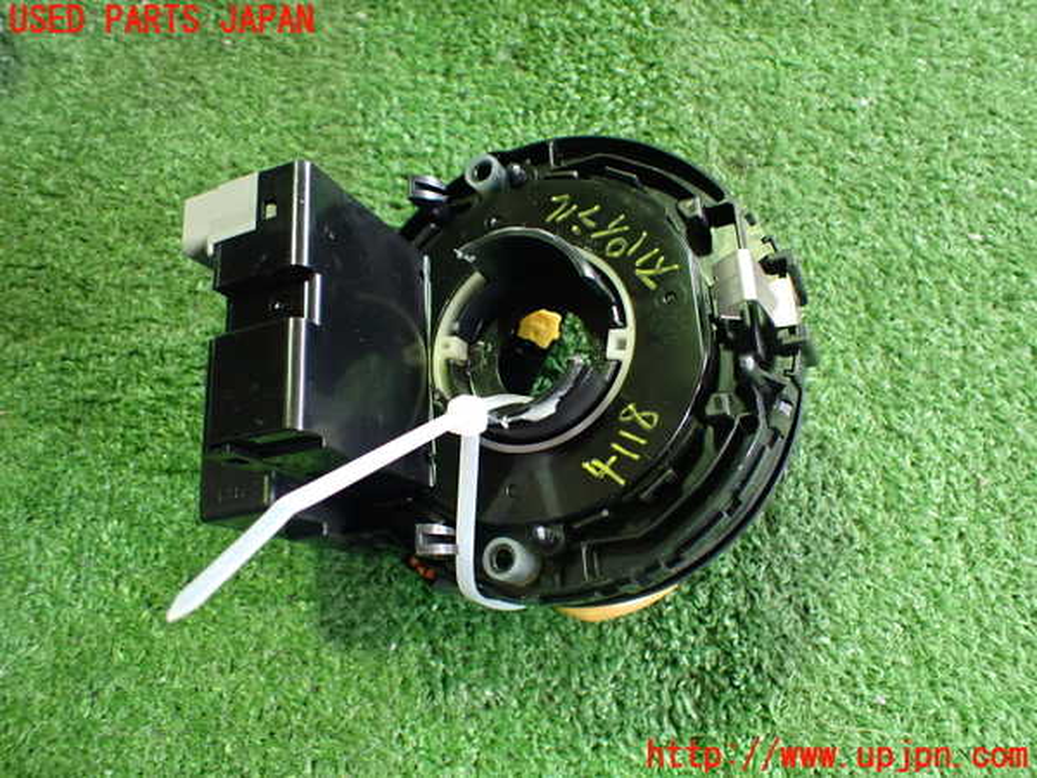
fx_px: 899
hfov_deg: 60.0
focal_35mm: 30
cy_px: 389
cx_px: 518
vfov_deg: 46.8
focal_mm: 5.4
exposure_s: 1/50
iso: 800
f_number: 2.3
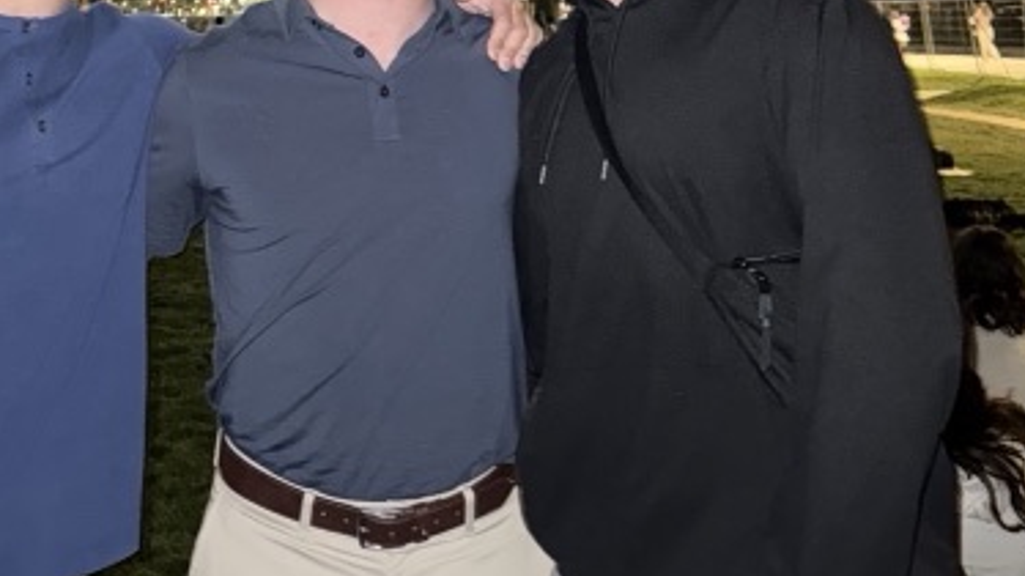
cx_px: 351
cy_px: -291
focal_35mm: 56
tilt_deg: +11.3
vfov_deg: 18.8
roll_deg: +1.4
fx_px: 1521
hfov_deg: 36.9
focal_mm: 6.76
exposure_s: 1/4
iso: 250
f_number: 1.78
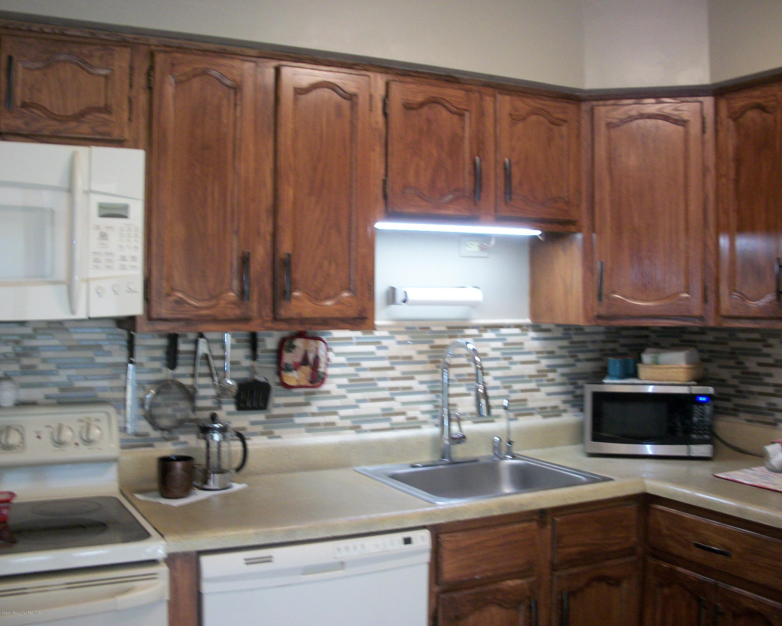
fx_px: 856
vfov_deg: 40.1
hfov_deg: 49.1
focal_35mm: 37
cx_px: 395
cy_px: 315
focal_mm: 6.3
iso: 160
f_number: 3.1
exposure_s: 1/30
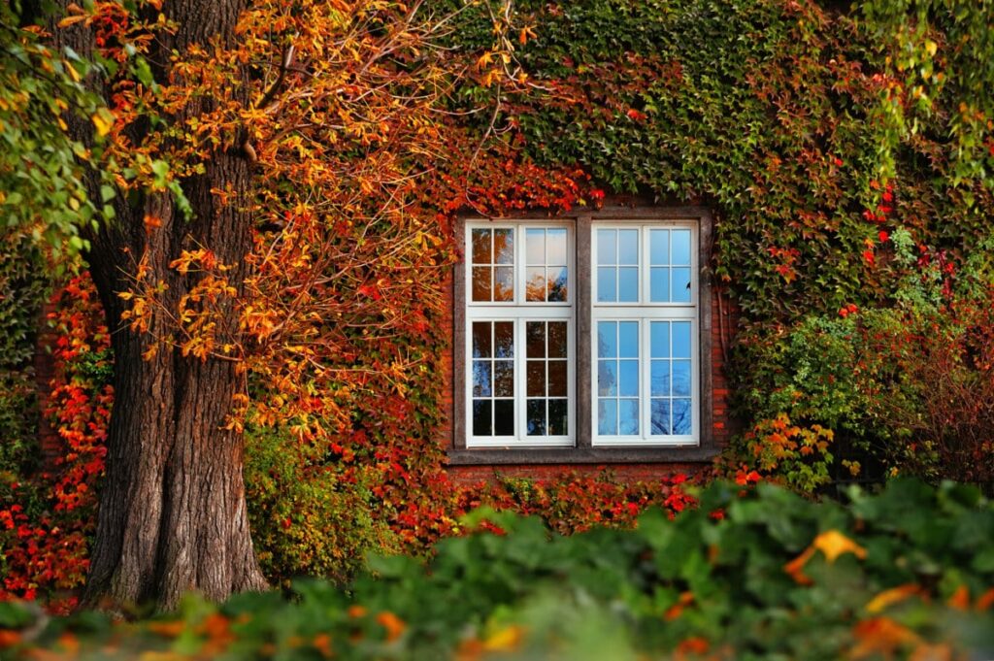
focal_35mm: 75
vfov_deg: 18.2
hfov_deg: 27.0
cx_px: 497
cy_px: 330
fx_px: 2069
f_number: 5
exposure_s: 1/200
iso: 200
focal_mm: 75
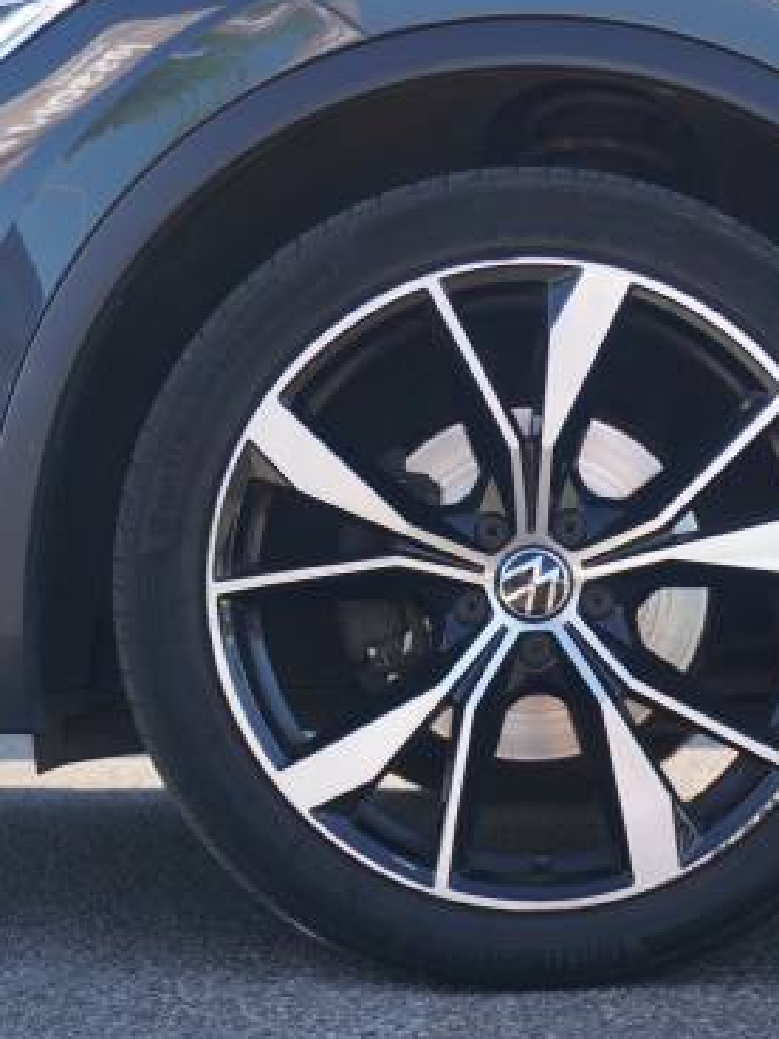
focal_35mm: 83
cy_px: 545
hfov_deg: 17.7
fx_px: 2486
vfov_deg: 23.6
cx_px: 542
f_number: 4.5
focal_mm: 33
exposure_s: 1/200
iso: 400
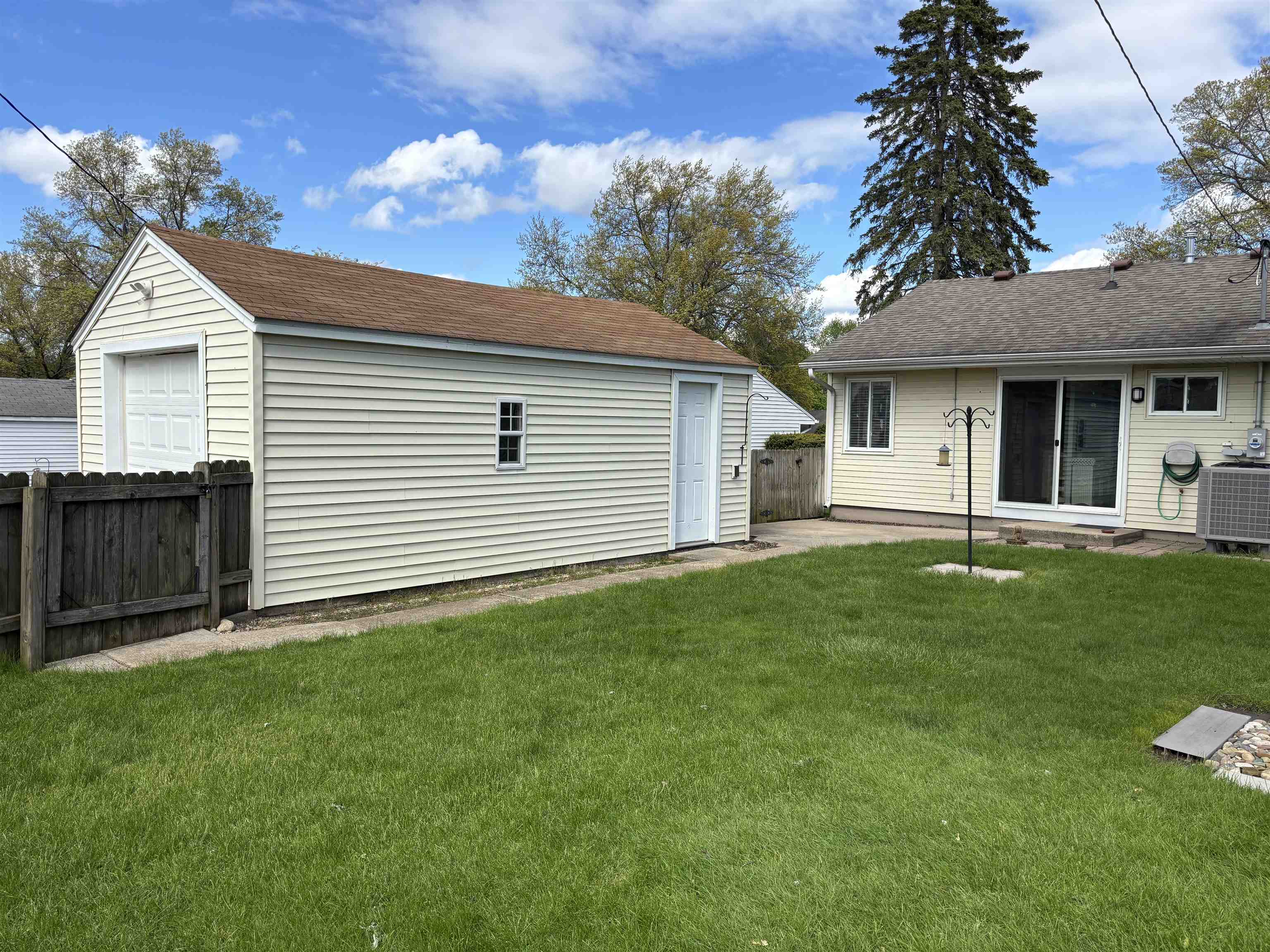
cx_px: 635
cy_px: 476
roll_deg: -0.2
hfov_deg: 67.3
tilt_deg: -2.8
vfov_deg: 53.1
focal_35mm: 26
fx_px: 954
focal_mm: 5.96
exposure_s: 1/2778
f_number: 1.6
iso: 50
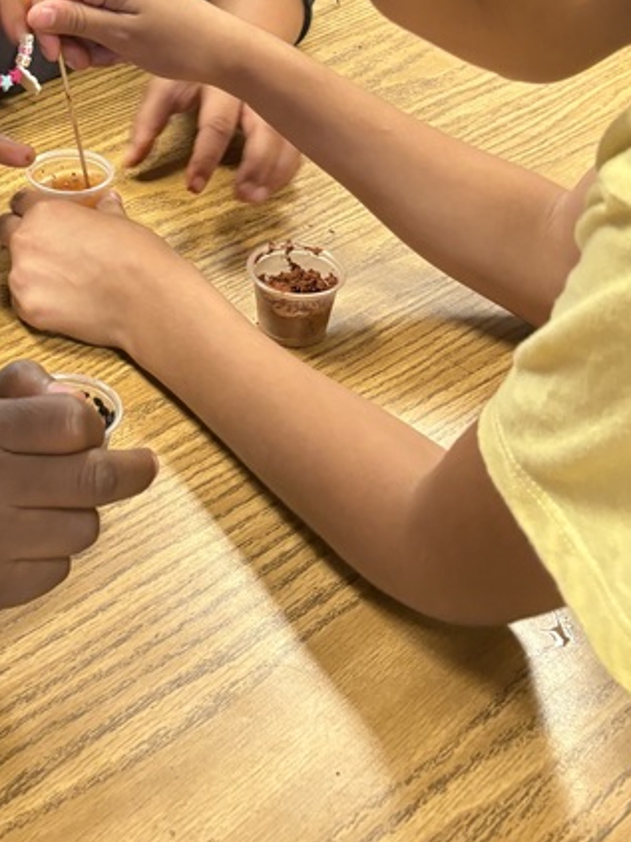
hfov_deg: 22.6
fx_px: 1532
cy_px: 80
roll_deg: +0.2
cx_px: 46
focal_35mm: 63
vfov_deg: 29.4
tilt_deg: -25.5
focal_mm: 5.96
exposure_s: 1/60
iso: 250
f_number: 1.6
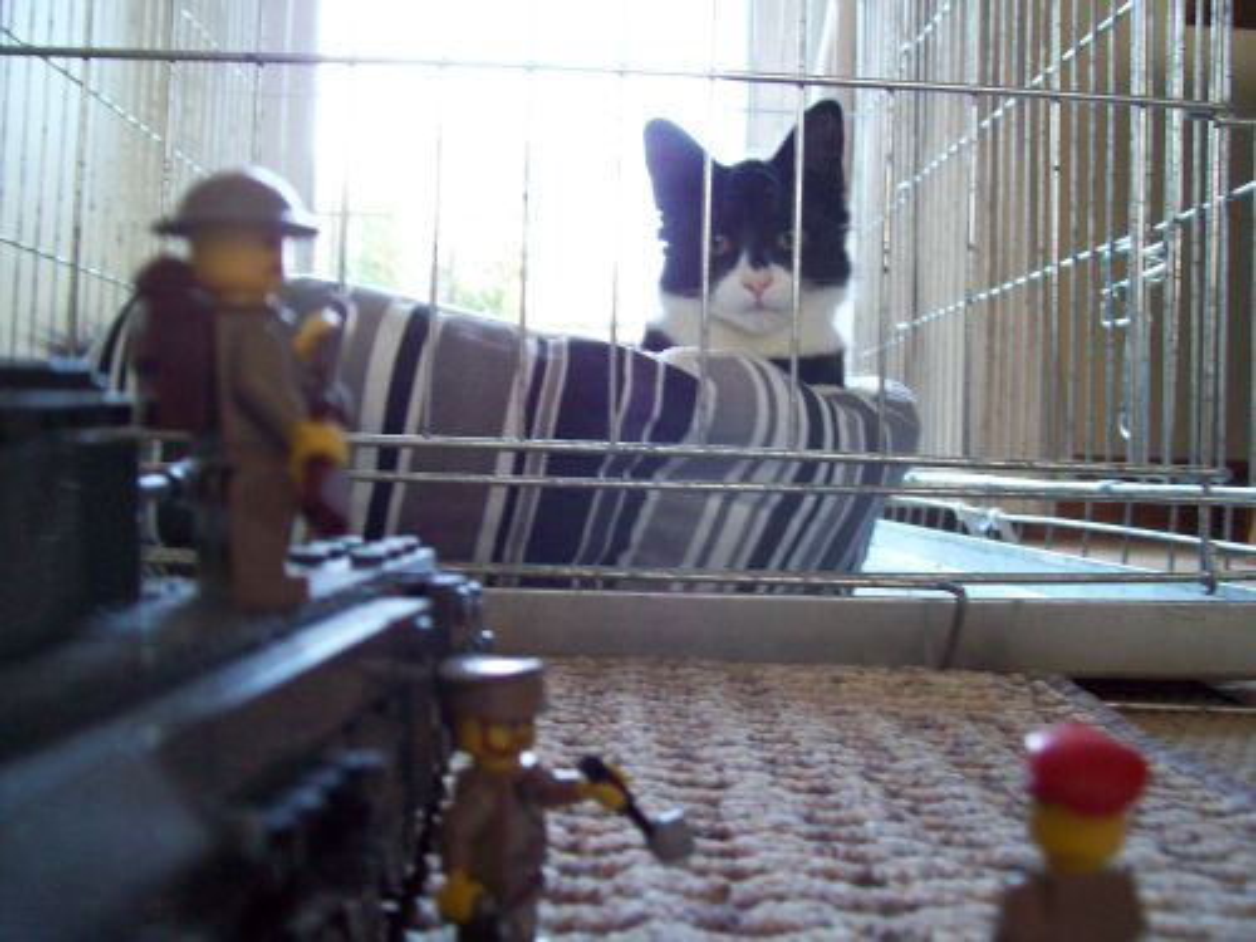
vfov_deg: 39.7
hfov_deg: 51.4
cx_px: 628
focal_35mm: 36
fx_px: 1306
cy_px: 471
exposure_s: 1/17.6
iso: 160
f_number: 2.7
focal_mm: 6
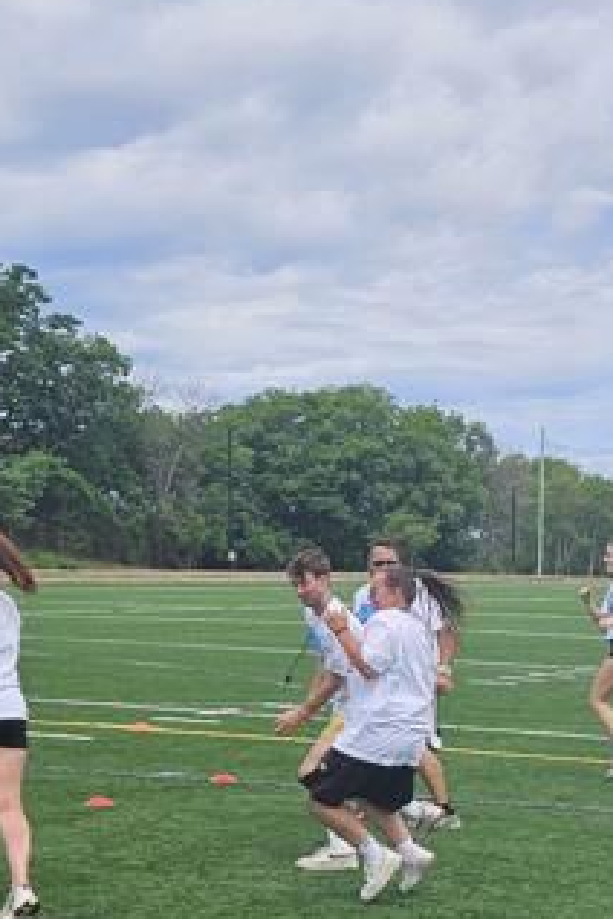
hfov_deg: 16.9
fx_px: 1967
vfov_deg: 25.2
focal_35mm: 77
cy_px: 884
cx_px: 760
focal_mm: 5.4
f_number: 1.8
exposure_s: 1/2490
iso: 25
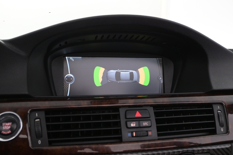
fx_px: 214
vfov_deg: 40.0
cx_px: 116
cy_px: 78
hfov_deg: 57.2
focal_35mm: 33
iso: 2500
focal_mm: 22
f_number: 5.6
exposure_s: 1/40
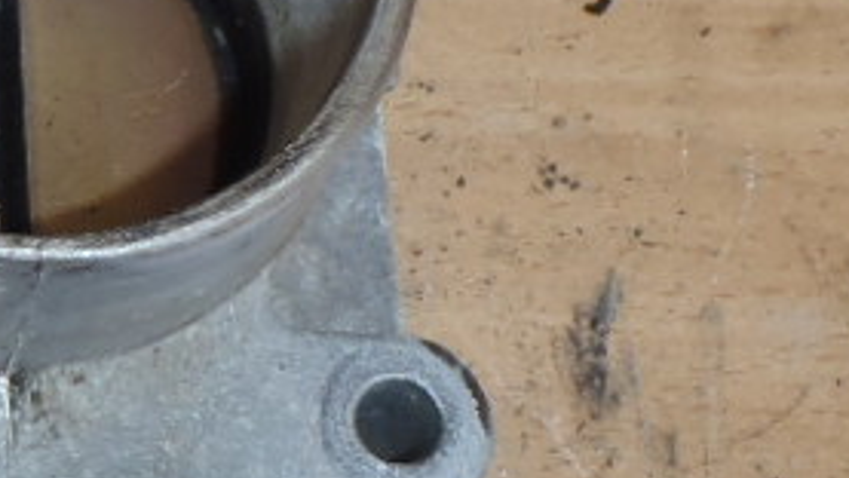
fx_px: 3175
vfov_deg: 8.6
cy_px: 3
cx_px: -386
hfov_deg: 14.3
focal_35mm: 141
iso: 100
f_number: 3.9
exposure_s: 1/30
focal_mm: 5
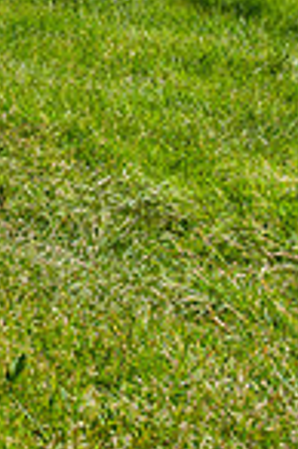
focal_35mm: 157
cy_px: -55
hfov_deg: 8.6
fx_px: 1954
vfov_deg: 12.8
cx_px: -84
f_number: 8
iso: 200
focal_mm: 34
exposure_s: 1/400
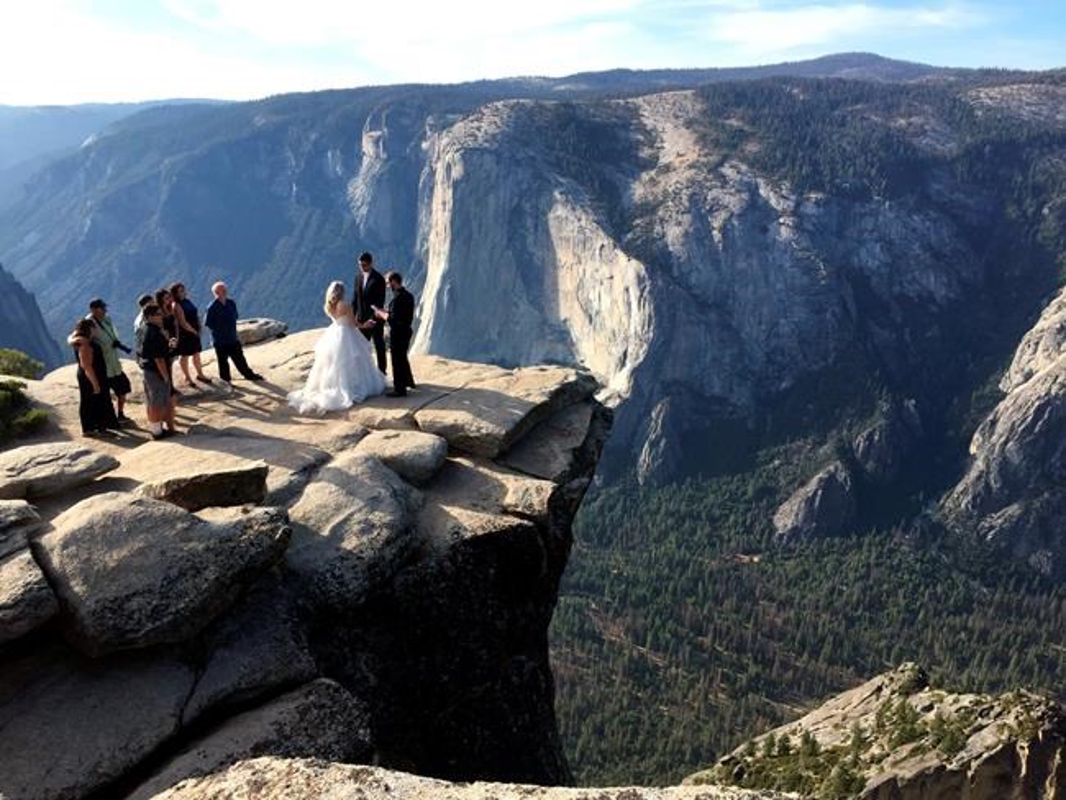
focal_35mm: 29
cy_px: 400
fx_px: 893
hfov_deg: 61.6
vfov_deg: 48.3
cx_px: 533
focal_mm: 4.15
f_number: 2.2
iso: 32
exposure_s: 1/1068
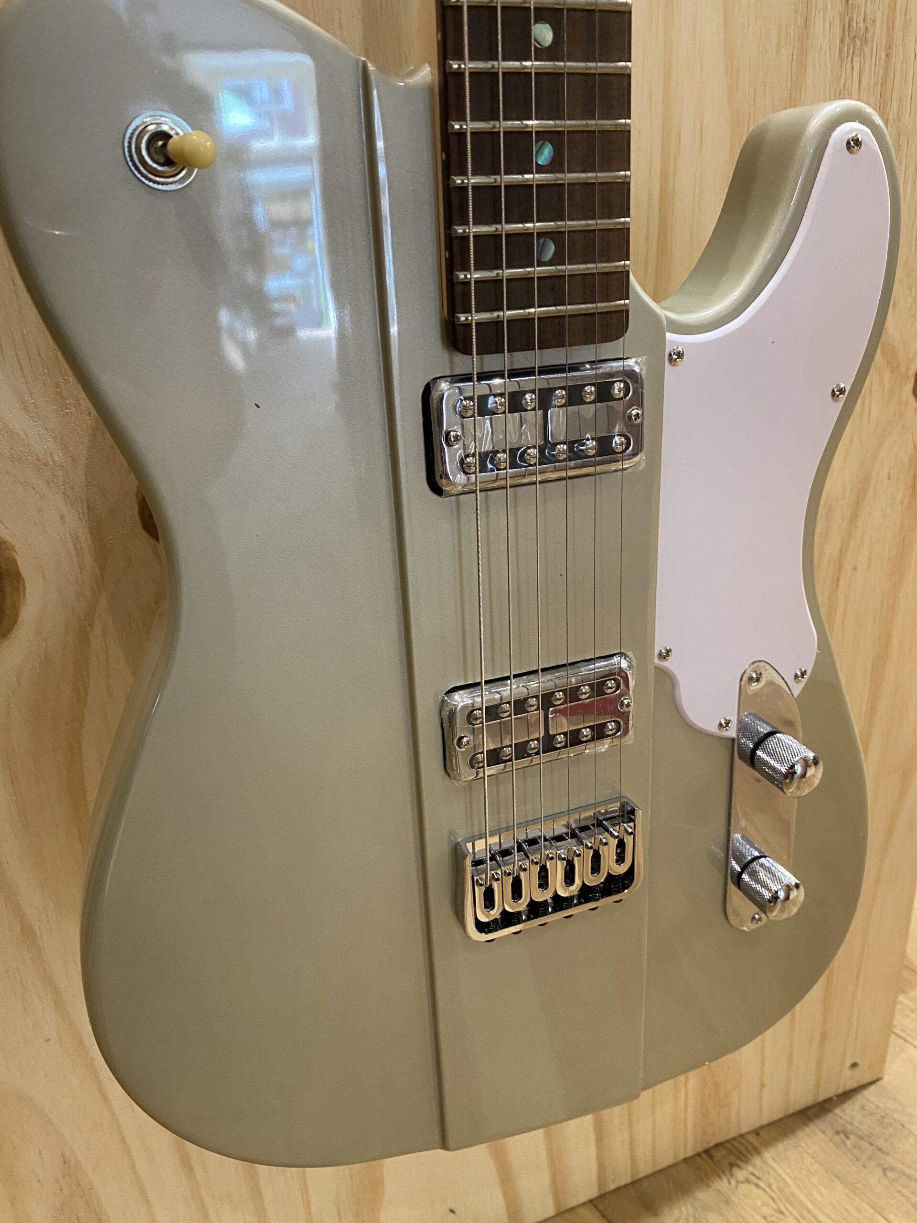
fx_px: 918
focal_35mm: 26
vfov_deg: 67.3
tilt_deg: -23.5
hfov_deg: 53.1
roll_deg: +4.8
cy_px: 612
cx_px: 458
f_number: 1.8
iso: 250
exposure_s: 1/50
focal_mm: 4.25
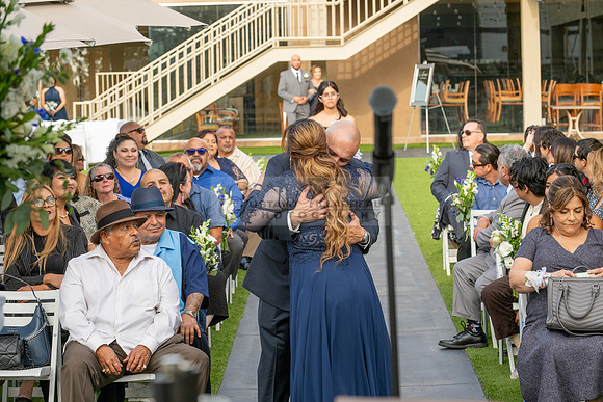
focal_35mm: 98
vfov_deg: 14.0
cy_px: 201
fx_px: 1642
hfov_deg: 20.8
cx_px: 302
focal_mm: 98
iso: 400
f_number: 6.3
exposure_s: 1/400
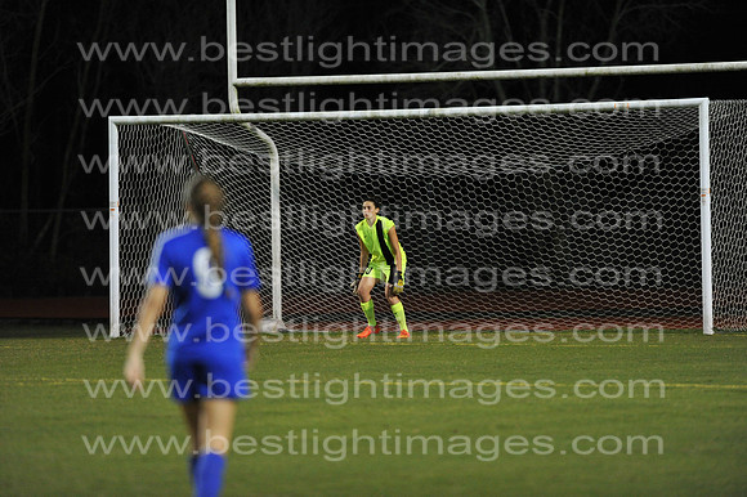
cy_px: 248
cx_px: 374
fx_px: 6221
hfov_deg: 6.9
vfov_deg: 4.6
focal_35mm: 300
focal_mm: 300
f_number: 3.2
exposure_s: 1/400
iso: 5000
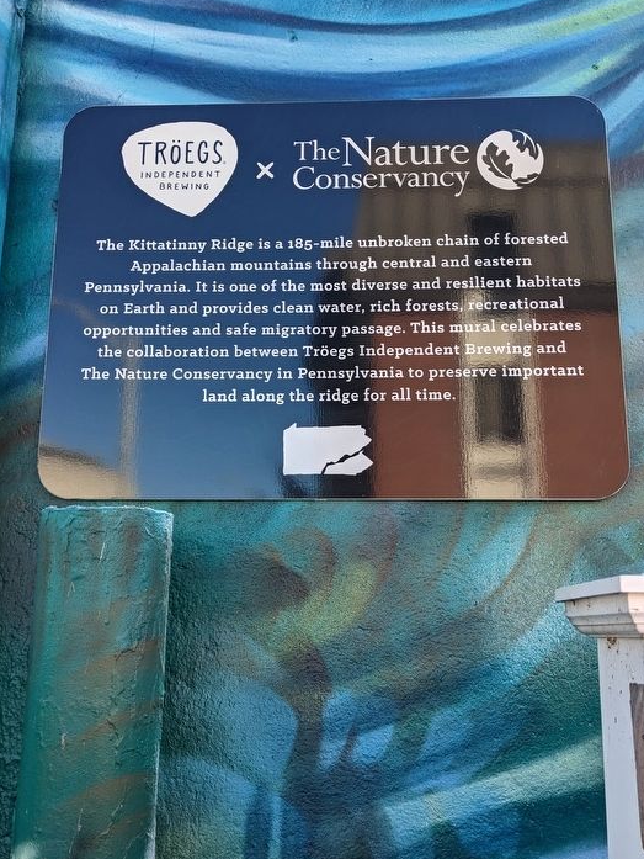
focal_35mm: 31
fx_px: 769
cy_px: 463
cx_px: 308
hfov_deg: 45.4
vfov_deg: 58.3
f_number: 1.73
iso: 54
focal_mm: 4.38
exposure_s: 1/509
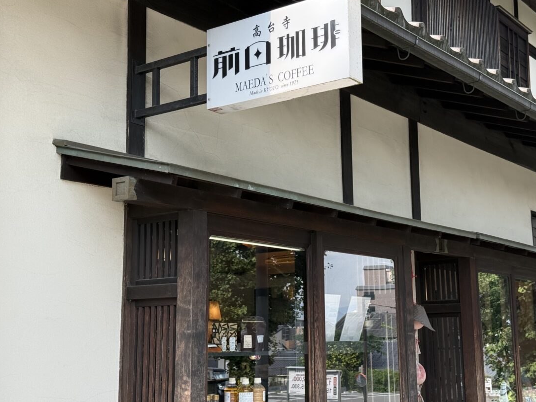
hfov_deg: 36.2
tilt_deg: +10.9
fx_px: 821
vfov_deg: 27.5
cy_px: 181
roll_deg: +0.9
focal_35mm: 53
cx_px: 283
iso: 80
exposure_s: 1/962
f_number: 1.78
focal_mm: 6.76
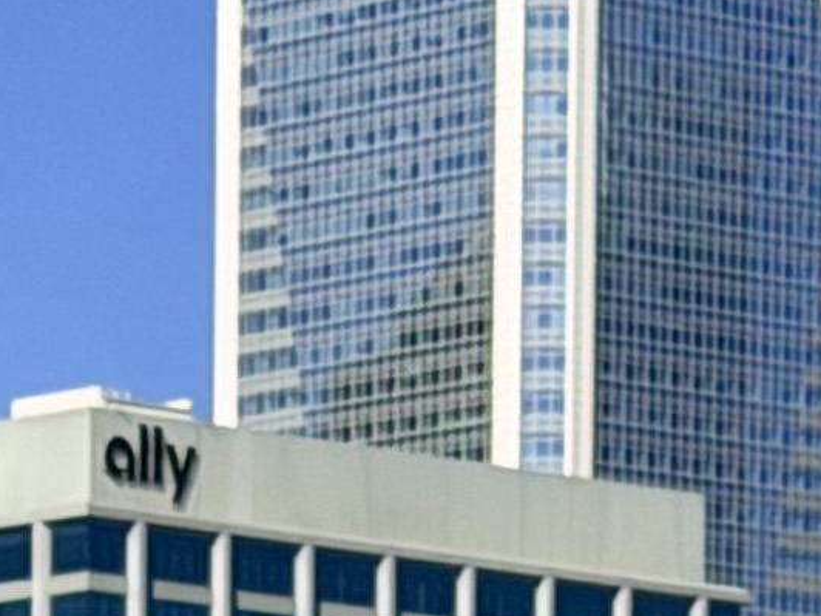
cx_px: -103
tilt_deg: -0.9
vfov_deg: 4.0
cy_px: 1809
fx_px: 8633
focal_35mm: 364
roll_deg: +0.7
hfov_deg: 5.4
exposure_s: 1/13333
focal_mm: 6.76
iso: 64
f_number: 1.78
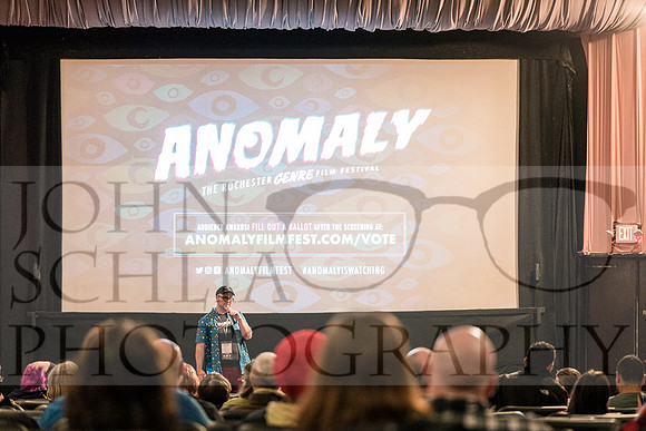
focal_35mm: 93
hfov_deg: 21.9
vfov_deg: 14.7
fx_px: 1669
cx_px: 323
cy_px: 216
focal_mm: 93
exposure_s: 1/20
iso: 6400
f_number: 2.8
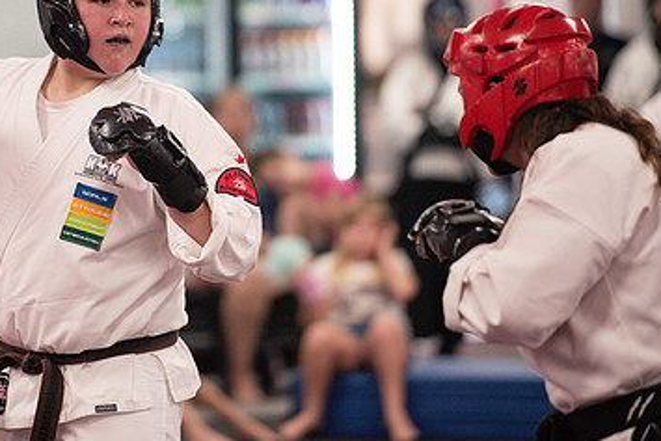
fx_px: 6006
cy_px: 88
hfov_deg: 6.3
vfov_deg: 4.2
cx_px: 156
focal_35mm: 327
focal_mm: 200
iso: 1600
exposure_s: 1/400
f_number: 2.8
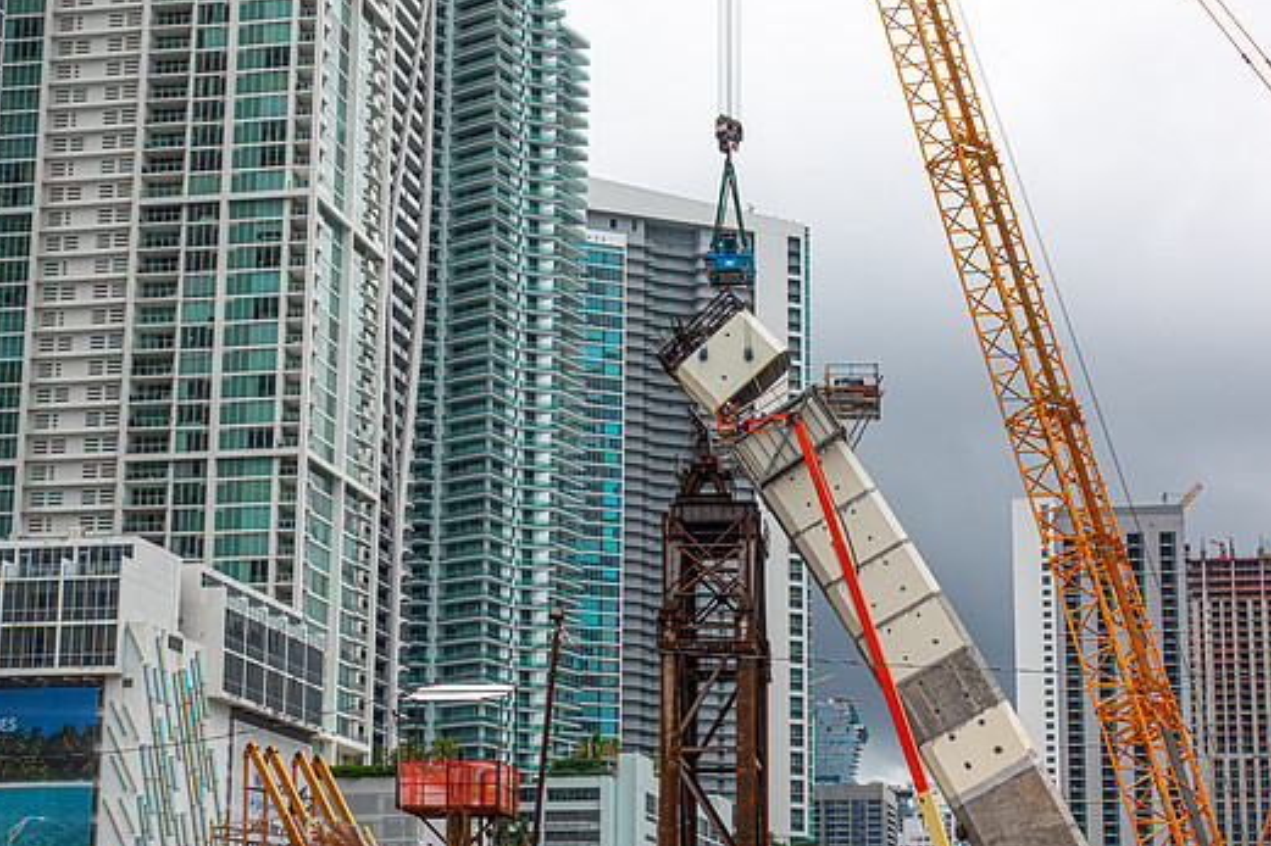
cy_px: 418
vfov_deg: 17.5
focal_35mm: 78
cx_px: 673
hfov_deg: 26.0
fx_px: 2753
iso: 125
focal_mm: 25.7
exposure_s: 1/250
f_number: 6.3
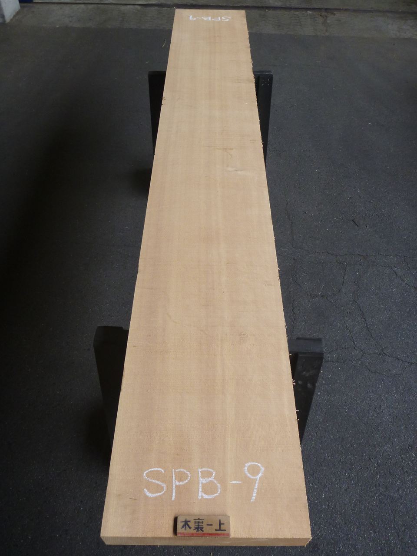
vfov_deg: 63.4
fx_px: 450
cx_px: 208
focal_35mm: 28
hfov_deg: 49.7
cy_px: 278
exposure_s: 1/60
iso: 200
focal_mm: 4.9
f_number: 3.3
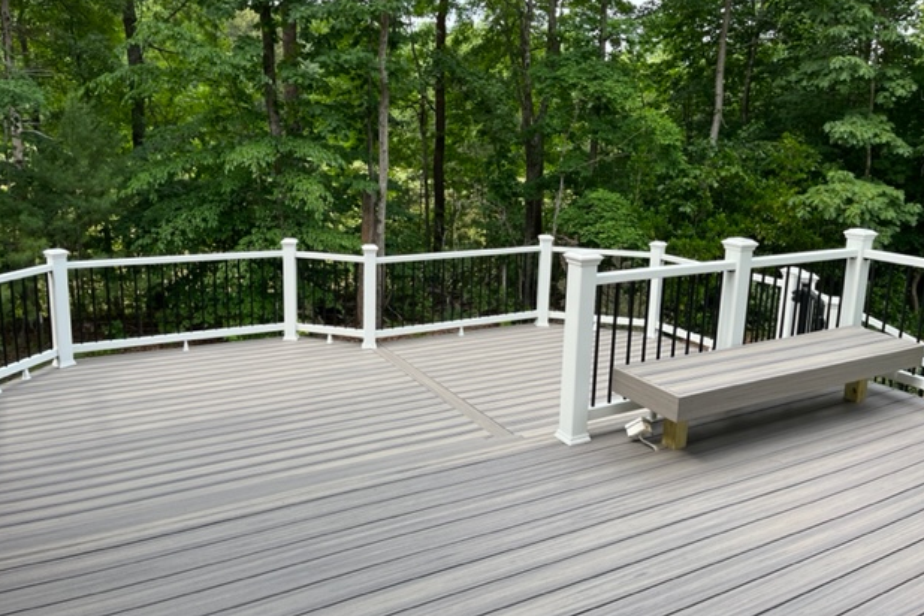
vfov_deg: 46.3
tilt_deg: -10.3
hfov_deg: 65.5
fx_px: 719
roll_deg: -1.8
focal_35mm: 28
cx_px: 463
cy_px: 272
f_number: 1.6
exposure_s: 1/577
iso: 50
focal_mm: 5.1
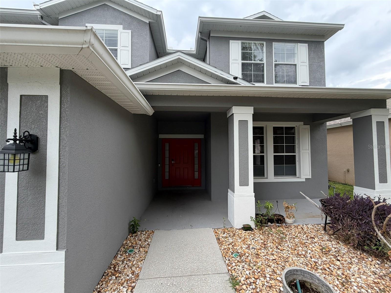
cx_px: 196
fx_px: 158
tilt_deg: +2.0
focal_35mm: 14
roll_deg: +1.0
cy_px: 146
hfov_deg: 102.1
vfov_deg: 85.7
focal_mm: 2.22
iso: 40
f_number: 2.2
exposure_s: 1/235
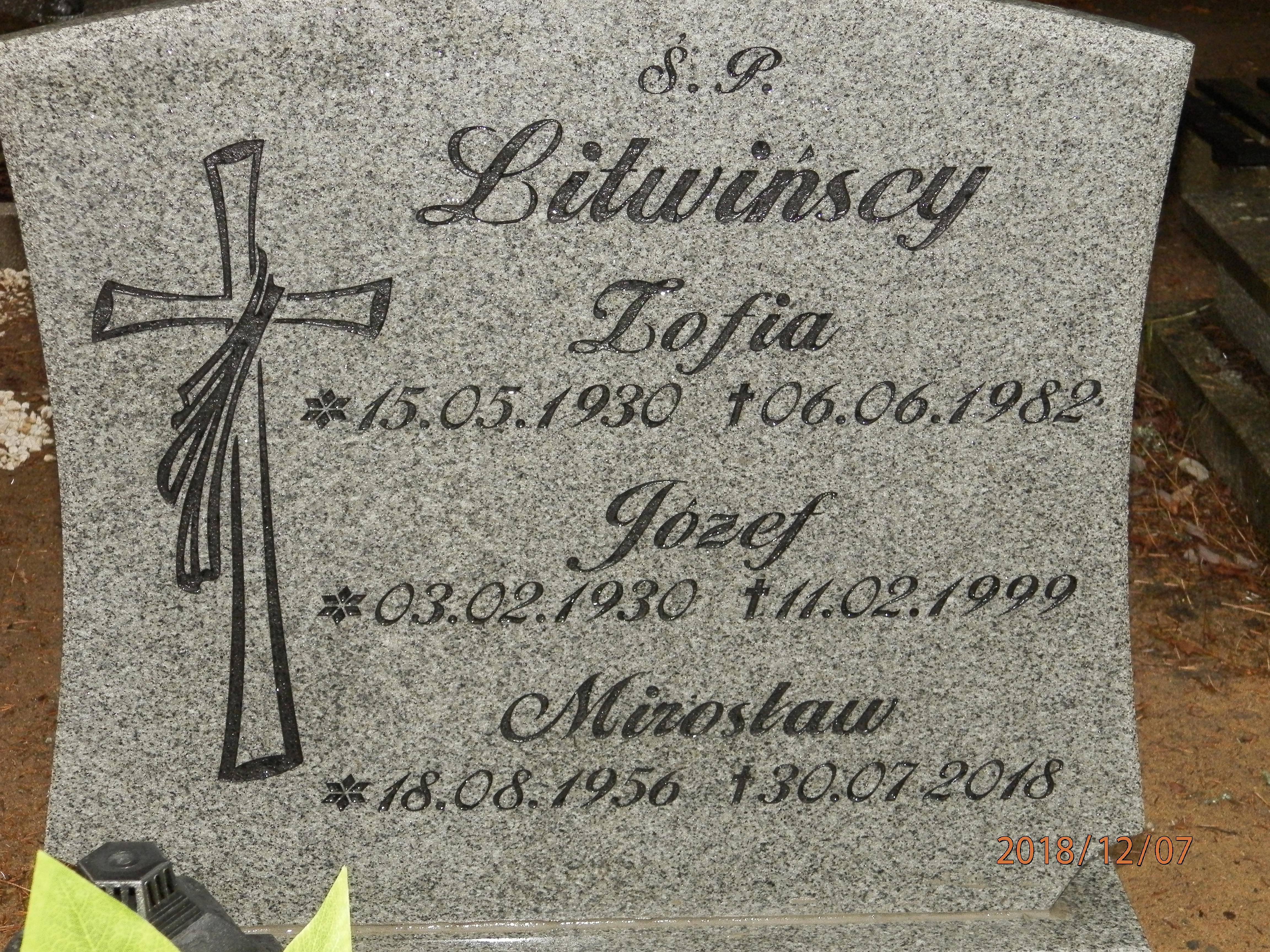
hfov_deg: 28.6
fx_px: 2495
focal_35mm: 68
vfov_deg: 21.6
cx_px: 635
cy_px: 476
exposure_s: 1/40
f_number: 4
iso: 320
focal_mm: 12.2
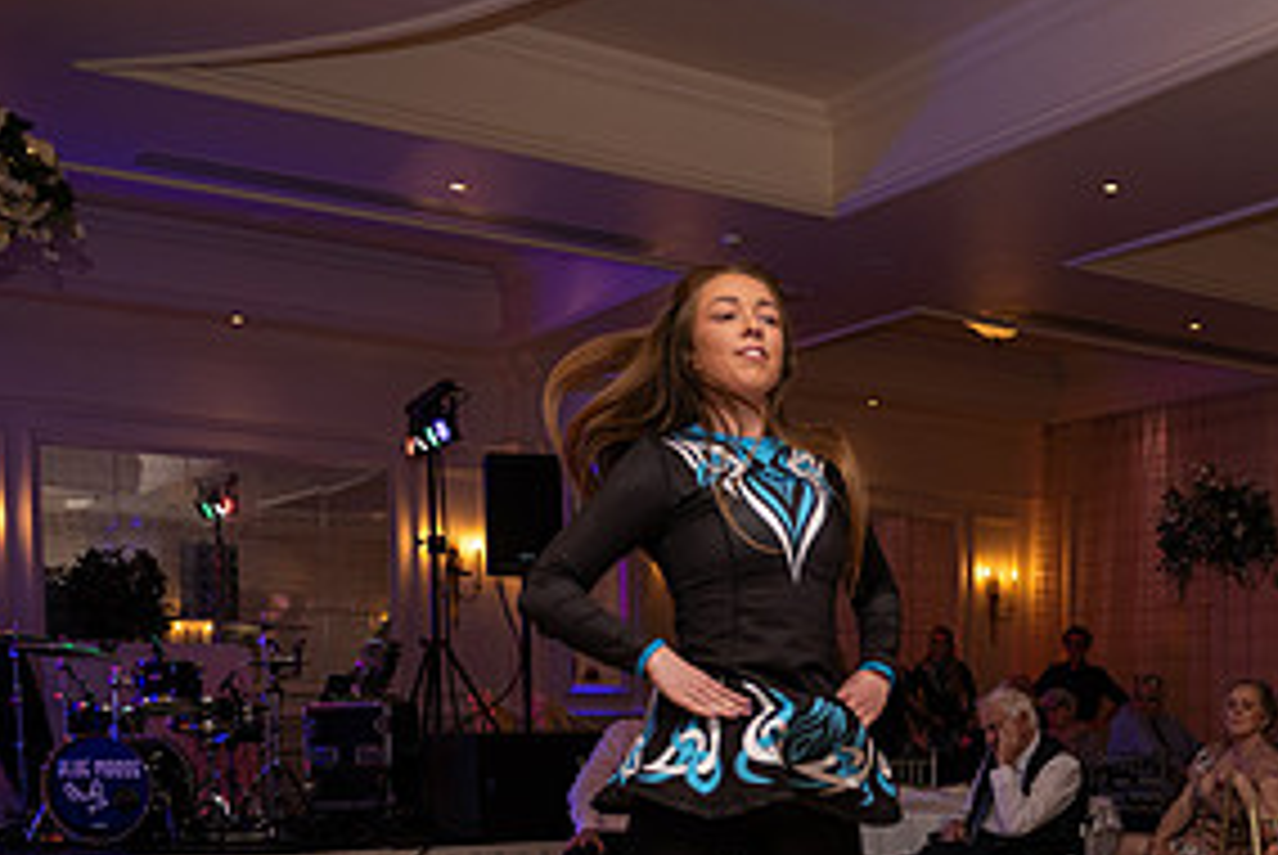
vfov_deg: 26.1
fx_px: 1741
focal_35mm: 49
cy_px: 857
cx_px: 1116
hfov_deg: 38.0
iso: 500
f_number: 3.5
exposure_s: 1/160
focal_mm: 24
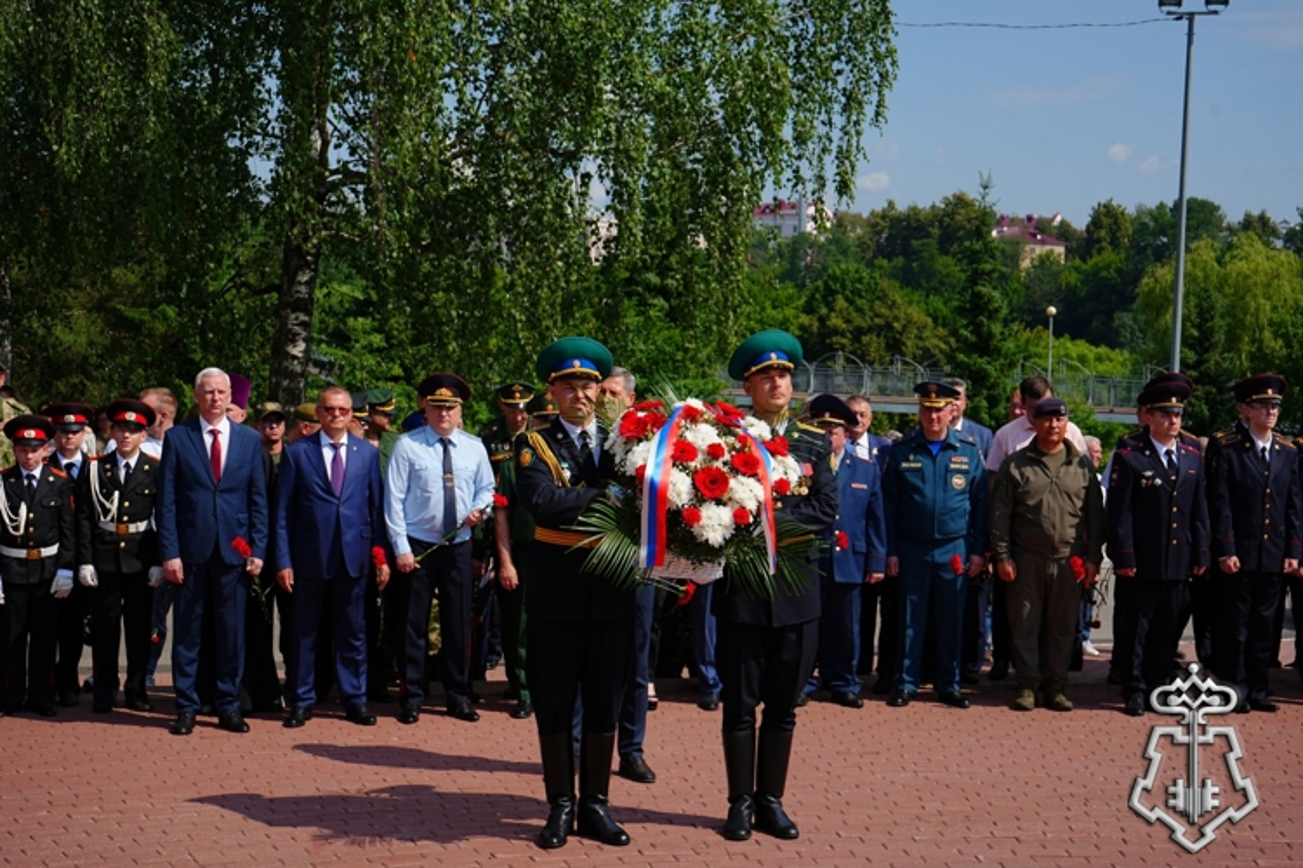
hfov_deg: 42.7
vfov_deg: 29.2
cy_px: 434
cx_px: 652
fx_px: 1665
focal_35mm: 46
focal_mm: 46
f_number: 8
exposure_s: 1/500
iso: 100
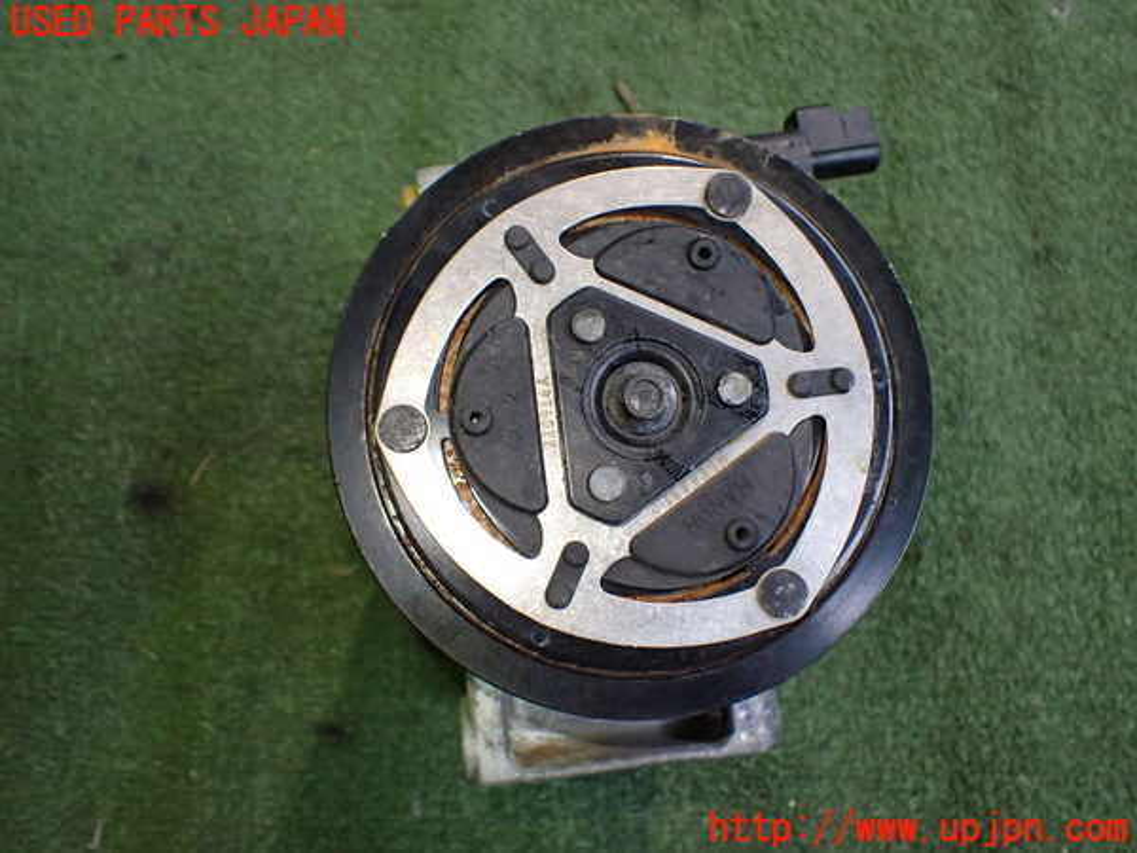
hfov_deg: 56.8
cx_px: 568
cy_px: 426
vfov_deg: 44.2
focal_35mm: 32
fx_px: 1051
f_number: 2.4
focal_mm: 5.79
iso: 640
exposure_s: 1/125
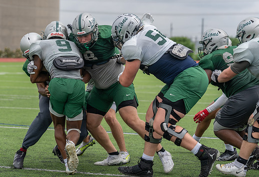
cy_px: 87
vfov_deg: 10.1
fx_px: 1008
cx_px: 111
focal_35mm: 139
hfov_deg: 14.6
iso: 250
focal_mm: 113
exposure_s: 1/1250
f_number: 4
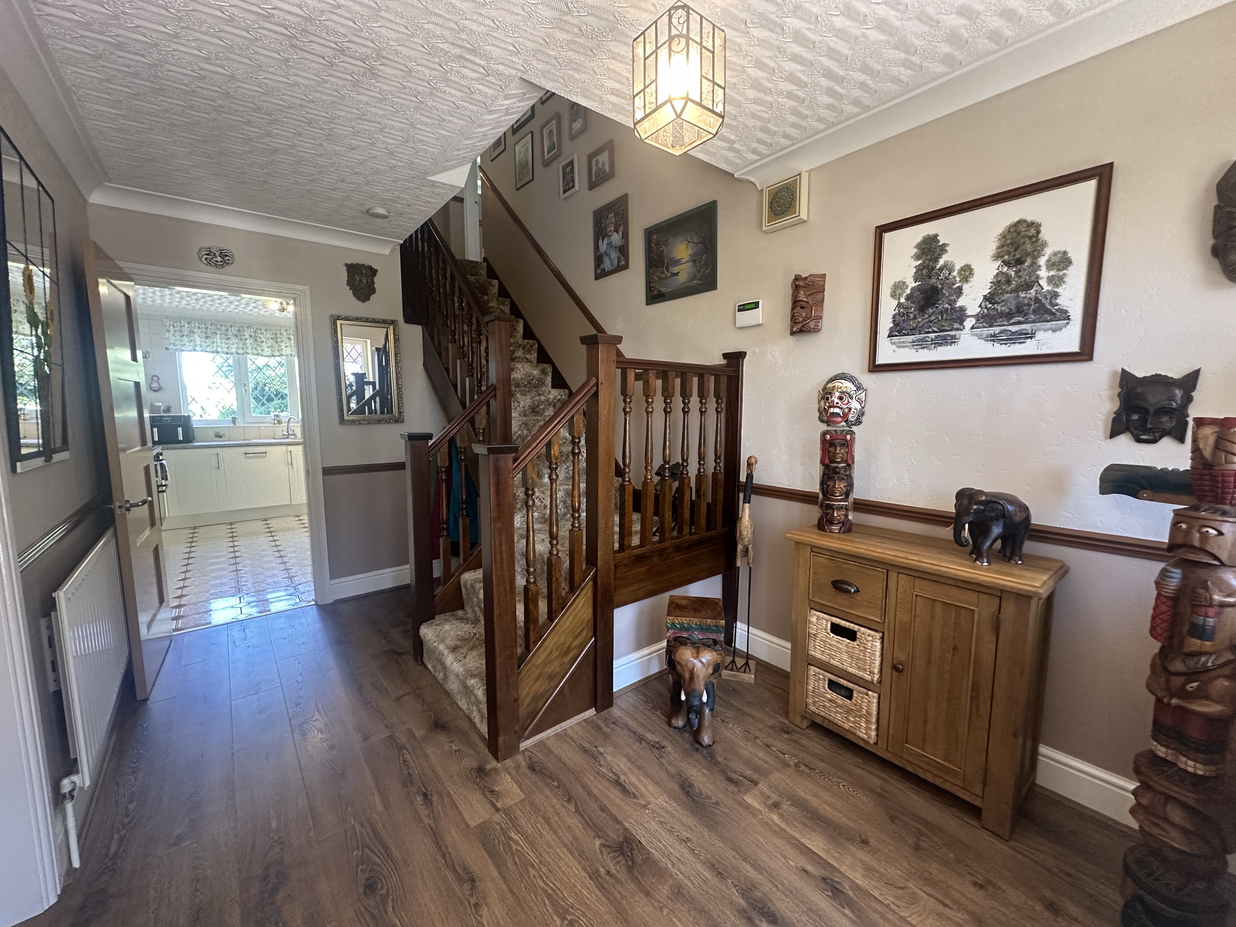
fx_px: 500
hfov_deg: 102.1
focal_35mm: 14
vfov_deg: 85.7
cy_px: 464
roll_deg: -0.1
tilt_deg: -6.7
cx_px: 618
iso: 250
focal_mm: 2.22
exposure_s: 1/50
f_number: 2.2
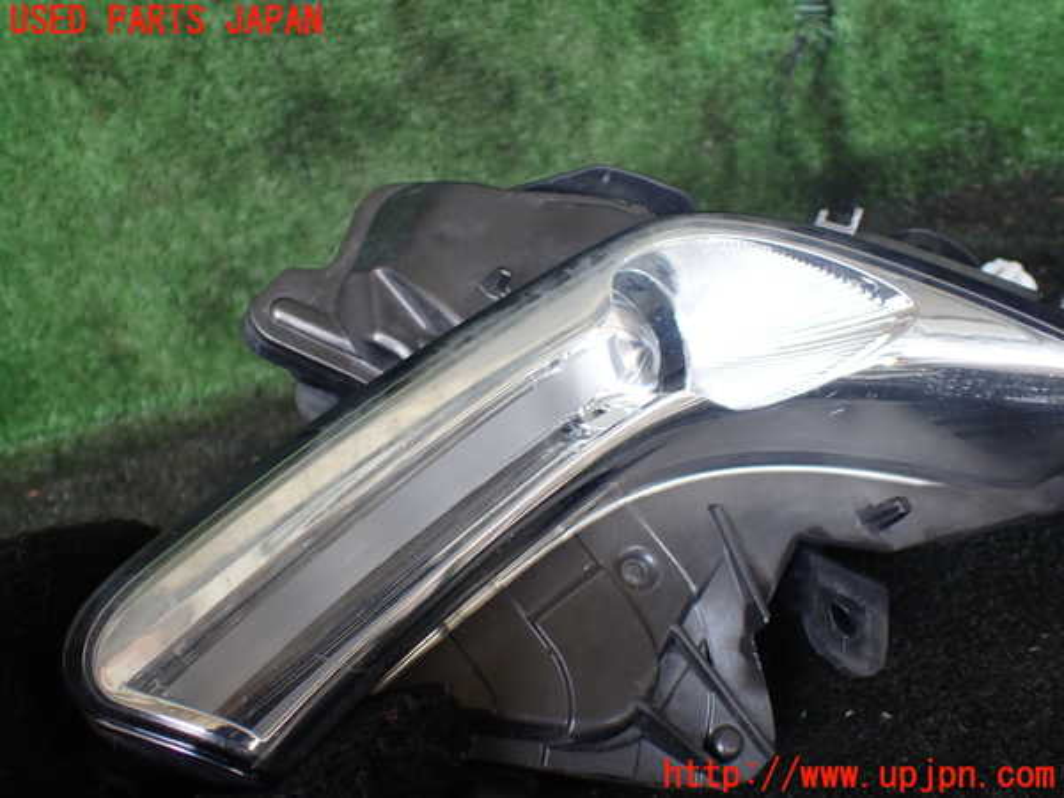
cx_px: 532
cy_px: 399
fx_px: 922
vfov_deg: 46.8
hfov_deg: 60.0
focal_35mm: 30
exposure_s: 1/125
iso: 125
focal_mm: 5.4
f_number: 2.3
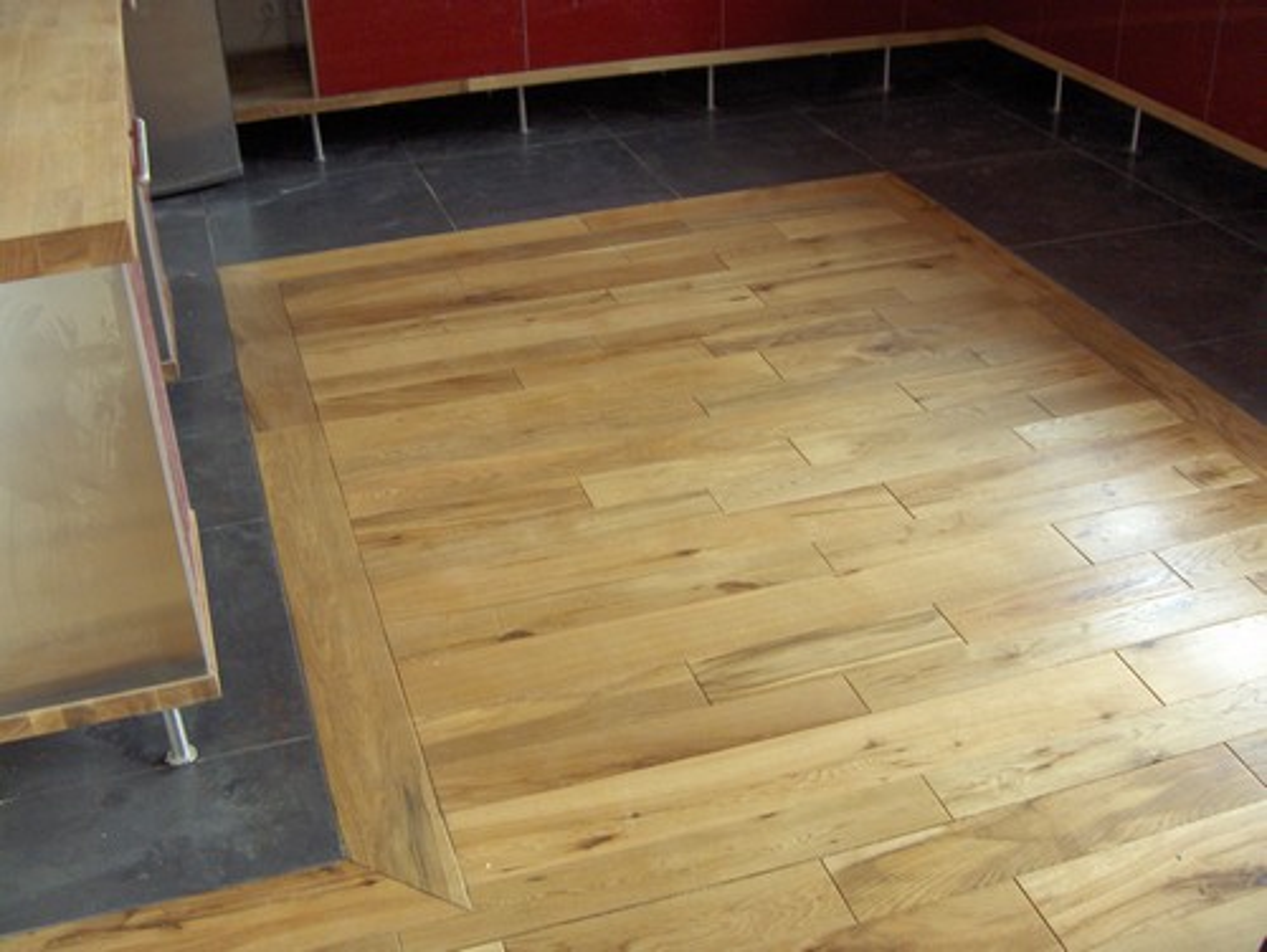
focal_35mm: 39
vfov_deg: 36.9
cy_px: 476
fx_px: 1429
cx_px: 634
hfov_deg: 47.8
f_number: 2.8
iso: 200
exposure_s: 1/93.4
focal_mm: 8
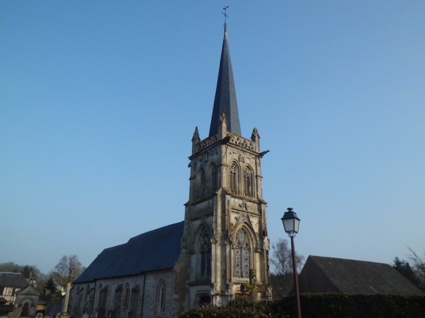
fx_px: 319
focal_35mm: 26
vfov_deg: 53.1
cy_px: 159
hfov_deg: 67.3
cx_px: 212
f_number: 7.9
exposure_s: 1/100
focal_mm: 4.7
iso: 64
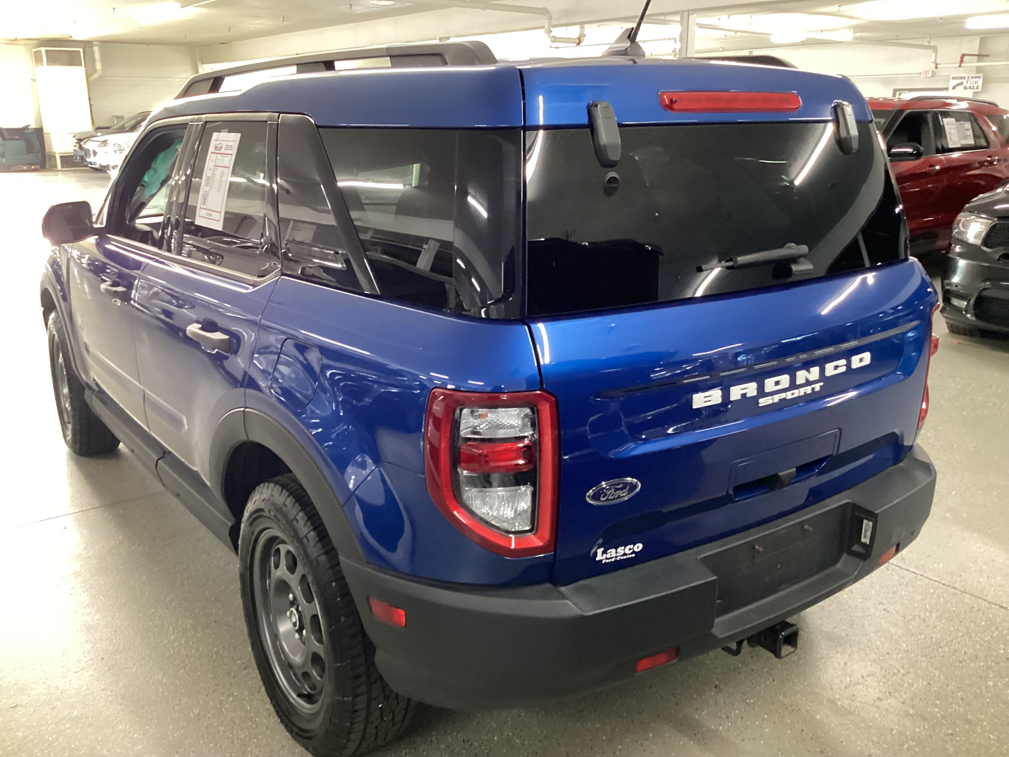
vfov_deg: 45.4
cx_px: 504
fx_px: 904
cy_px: 378
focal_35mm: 31
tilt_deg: -16.5
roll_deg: -0.8
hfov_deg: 58.4
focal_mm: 3.3
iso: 400
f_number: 2.4
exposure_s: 1/40
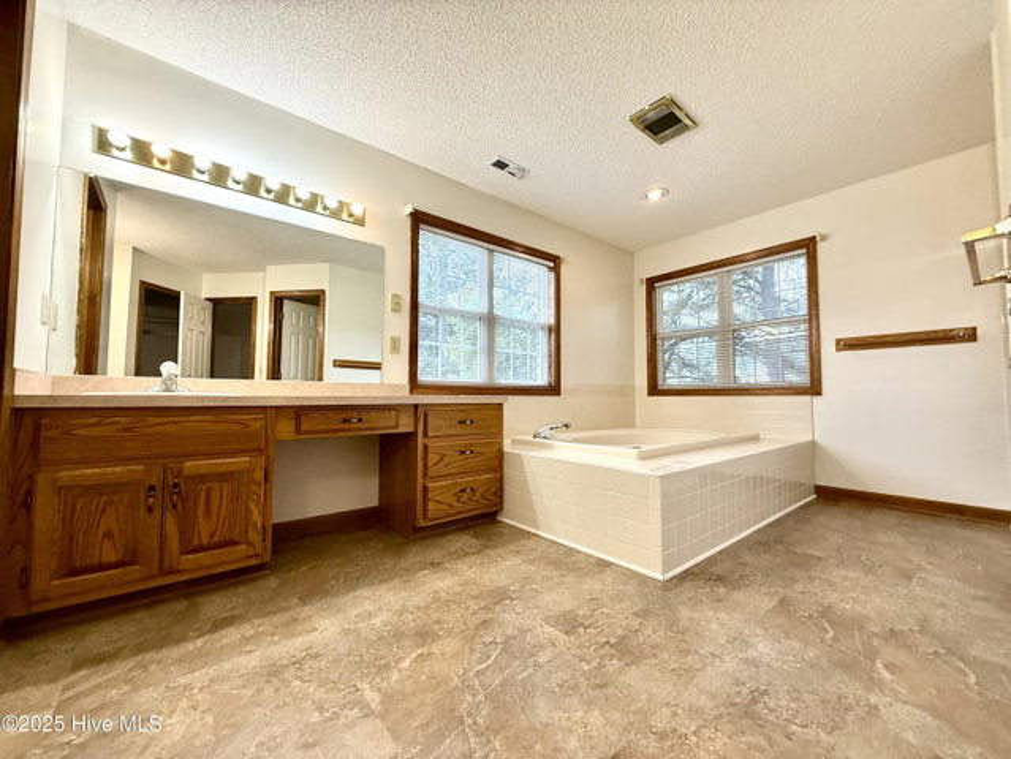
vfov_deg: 85.7
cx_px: 506
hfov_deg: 102.0
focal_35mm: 14
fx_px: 409
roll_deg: +2.0
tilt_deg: +3.4
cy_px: 380
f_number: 2.2
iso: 160
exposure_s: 1/120
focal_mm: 2.22
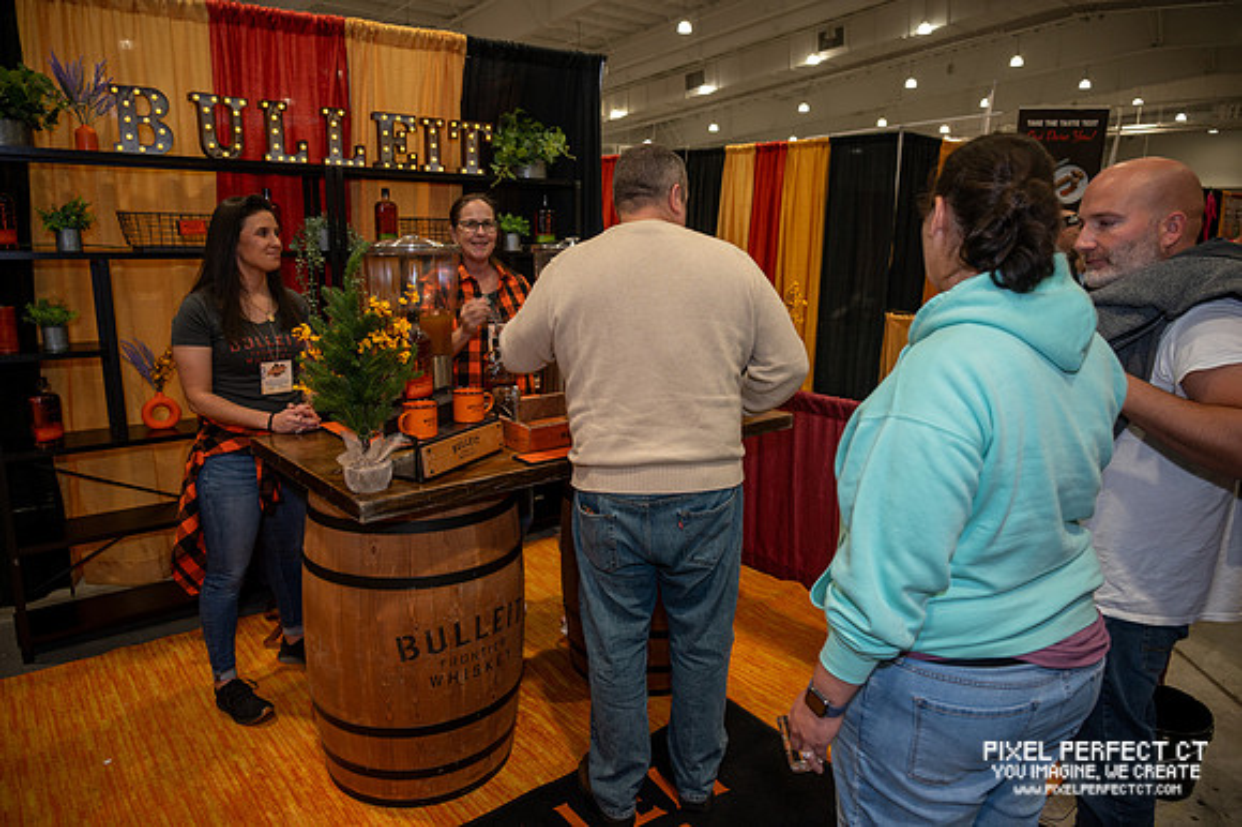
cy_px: 414
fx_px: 827
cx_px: 621
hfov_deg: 73.8
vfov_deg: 53.1
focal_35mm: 24
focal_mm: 24
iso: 560
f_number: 4
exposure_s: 1/60
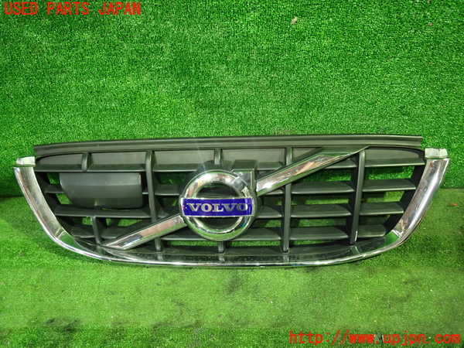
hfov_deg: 69.4
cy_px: 174
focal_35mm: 25
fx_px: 335
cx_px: 232
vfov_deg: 54.9
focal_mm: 4.5
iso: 640
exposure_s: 1/30
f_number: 2
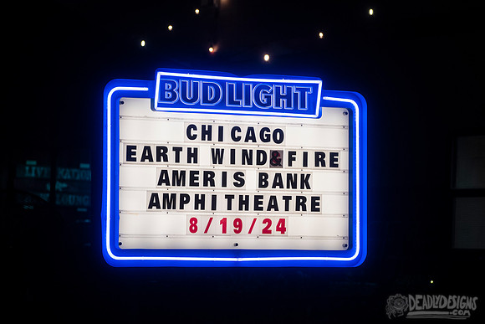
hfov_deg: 14.5
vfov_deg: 9.7
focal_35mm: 141
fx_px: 1906
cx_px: 271
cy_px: 168
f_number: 4
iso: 1000
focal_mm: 110
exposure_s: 1/640
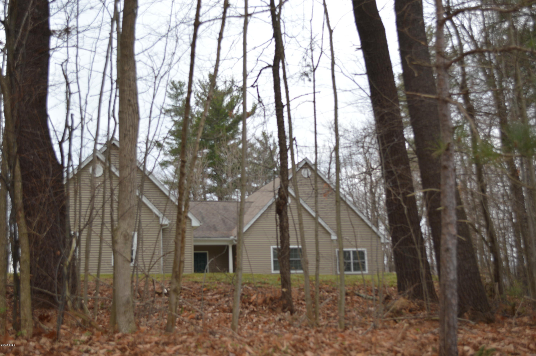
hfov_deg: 43.6
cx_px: 268
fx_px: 669
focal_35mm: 45
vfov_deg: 29.8
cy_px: 178
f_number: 4.5
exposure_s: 1/160
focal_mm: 30
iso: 100
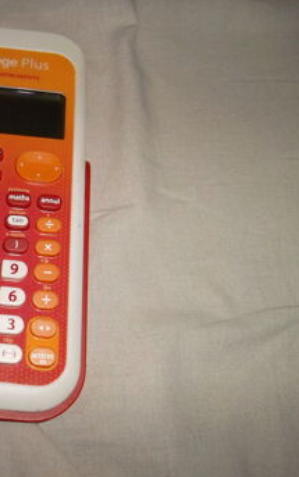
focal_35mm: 40
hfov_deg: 29.8
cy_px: 246
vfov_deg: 49.2
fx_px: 520
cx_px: -3
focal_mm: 4.9
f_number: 3.5
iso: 100
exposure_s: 1/15
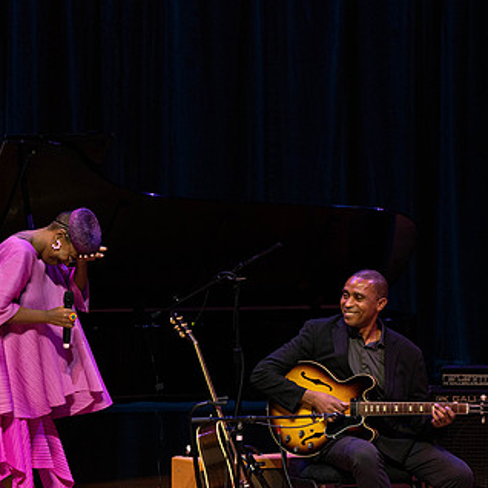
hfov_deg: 3.8
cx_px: 72
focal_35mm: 465
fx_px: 7417
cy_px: 292
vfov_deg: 3.8
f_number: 9
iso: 4000
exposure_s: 1/320
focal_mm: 300
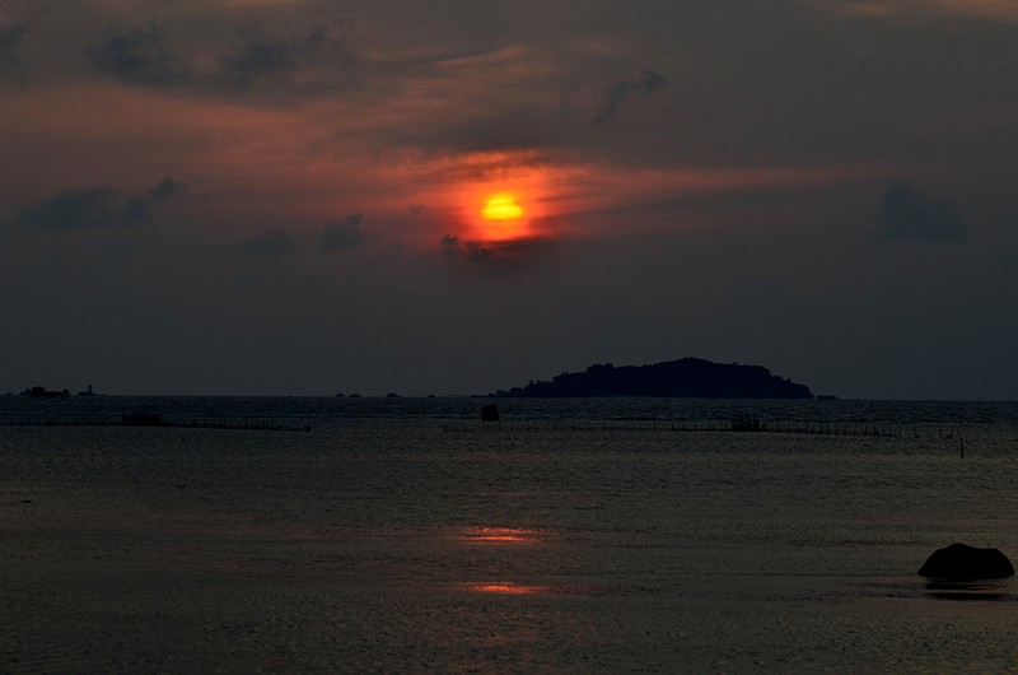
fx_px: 4657
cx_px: 509
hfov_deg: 12.5
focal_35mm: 165
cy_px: 338
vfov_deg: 8.3
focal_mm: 110
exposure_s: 1/200
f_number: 6.3
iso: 100
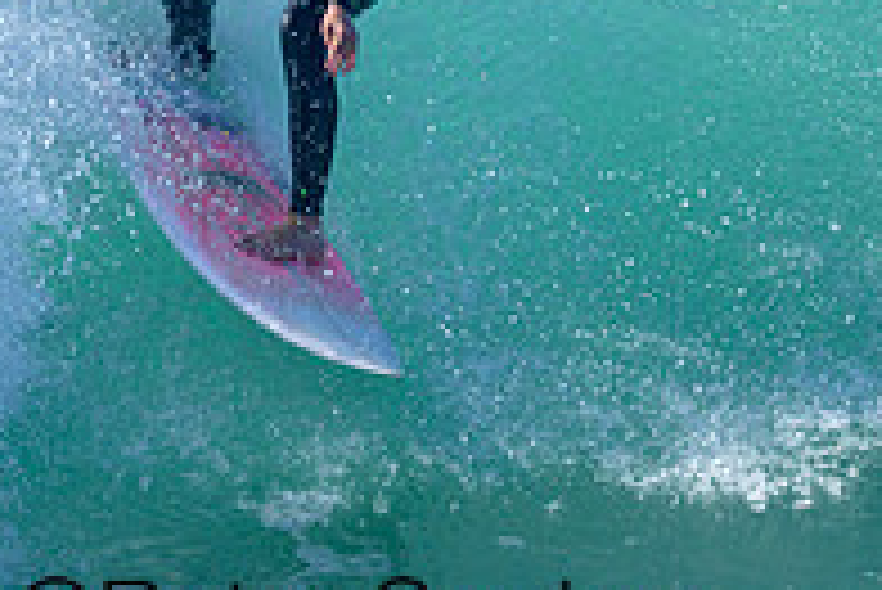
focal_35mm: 2421
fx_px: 59356
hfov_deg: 0.9
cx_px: 364
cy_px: -128
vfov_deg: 0.6
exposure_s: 1/2000
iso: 280
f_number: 6.3
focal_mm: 800
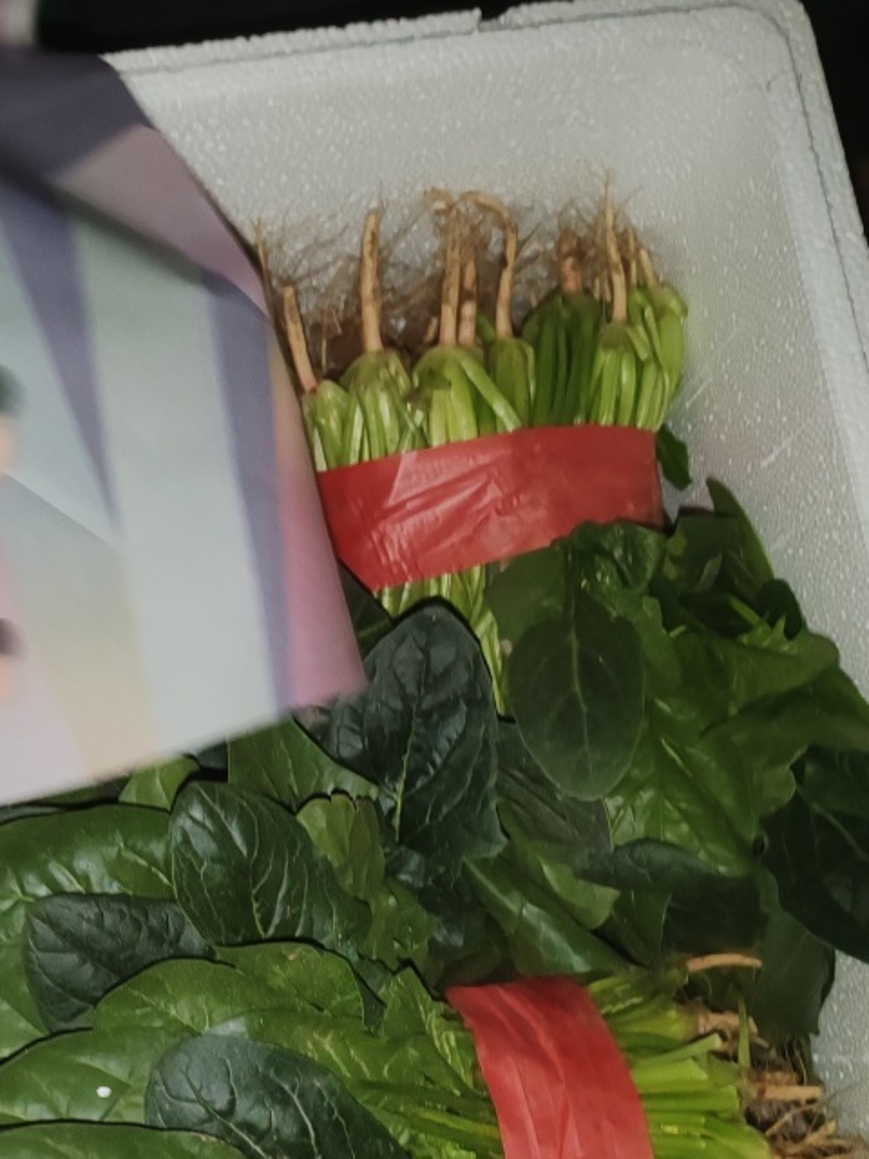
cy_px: 800
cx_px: 185
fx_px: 1506
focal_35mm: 45
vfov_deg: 41.4
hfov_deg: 31.4
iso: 1600
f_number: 1.9
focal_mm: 6.12
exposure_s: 1/50
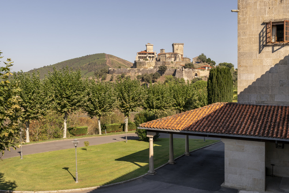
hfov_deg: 47.4
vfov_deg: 32.6
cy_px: 84
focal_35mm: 41
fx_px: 329
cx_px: 134
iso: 100
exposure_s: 1/200
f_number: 10
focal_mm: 35
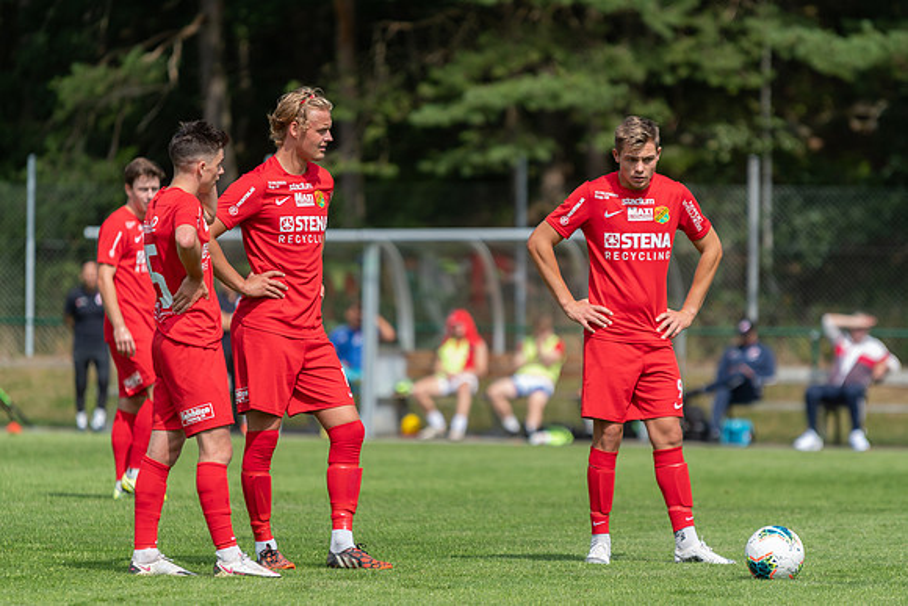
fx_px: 7568
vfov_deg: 4.6
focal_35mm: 300
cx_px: 454
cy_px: 303
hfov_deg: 6.9
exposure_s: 1/1600
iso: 160
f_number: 3.2
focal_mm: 200
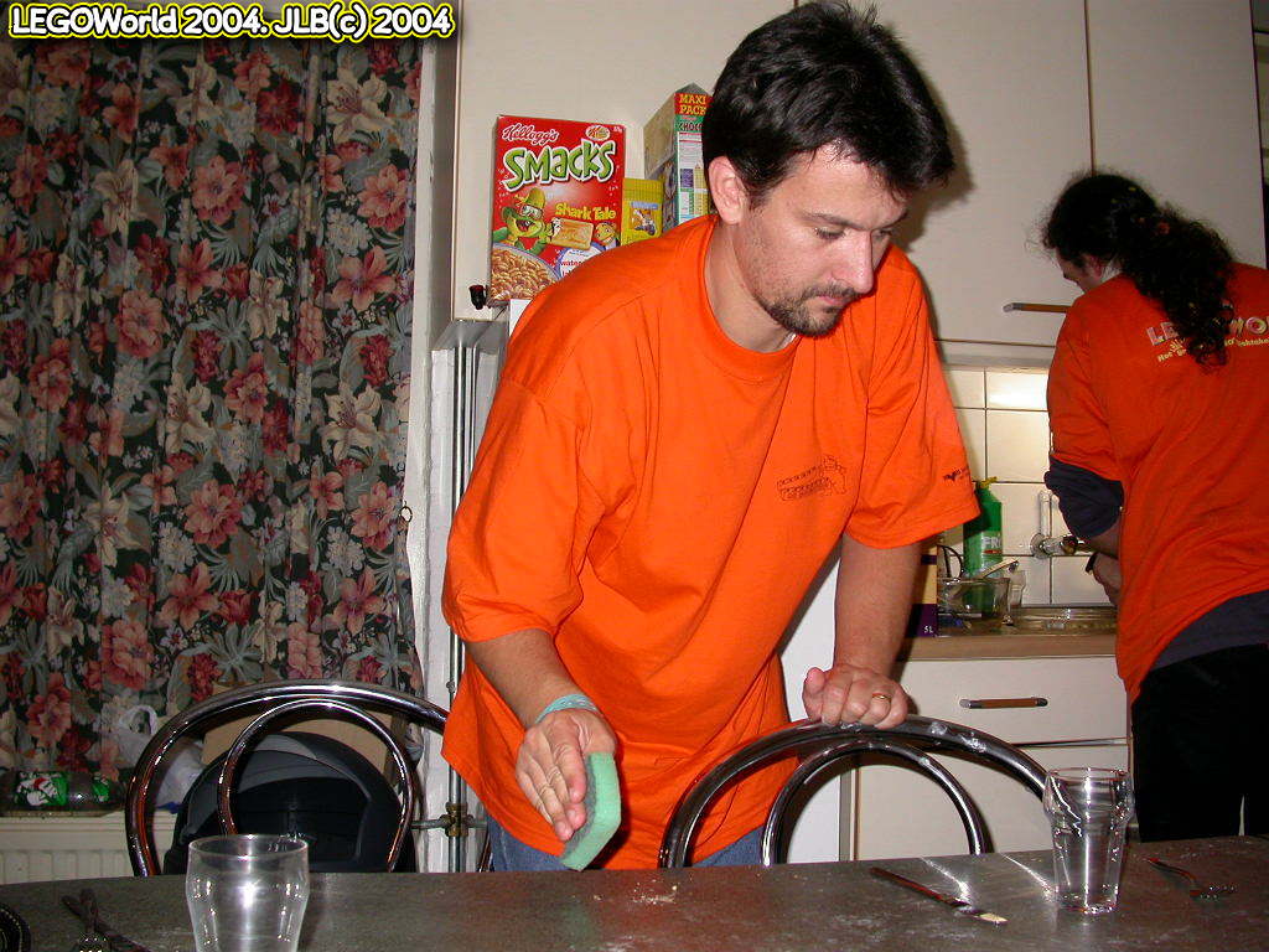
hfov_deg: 49.0
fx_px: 1393
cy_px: 476
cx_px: 634
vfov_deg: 37.7
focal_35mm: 38
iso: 100
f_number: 2.6
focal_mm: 7.85
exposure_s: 1/60
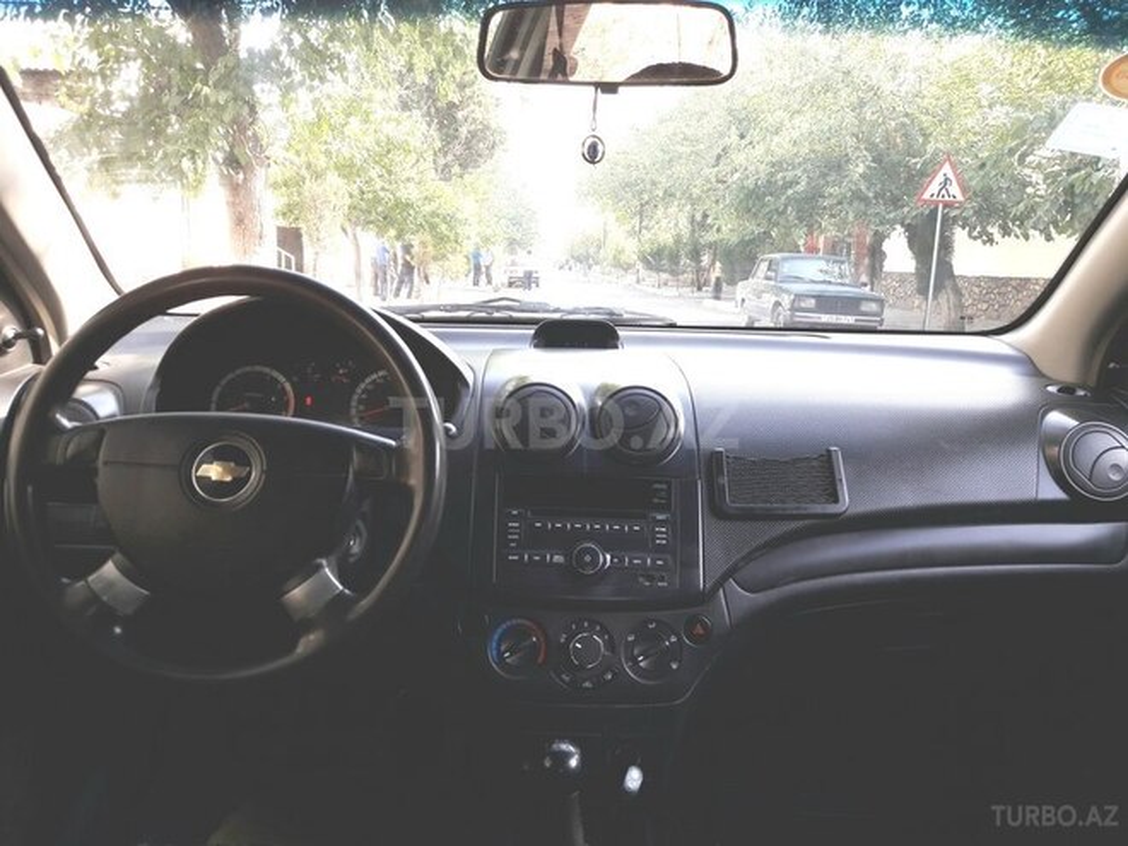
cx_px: 564
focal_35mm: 28
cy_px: 423
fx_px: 912
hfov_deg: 63.4
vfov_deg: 49.7
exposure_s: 1/100
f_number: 1.9
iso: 50
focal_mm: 3.7
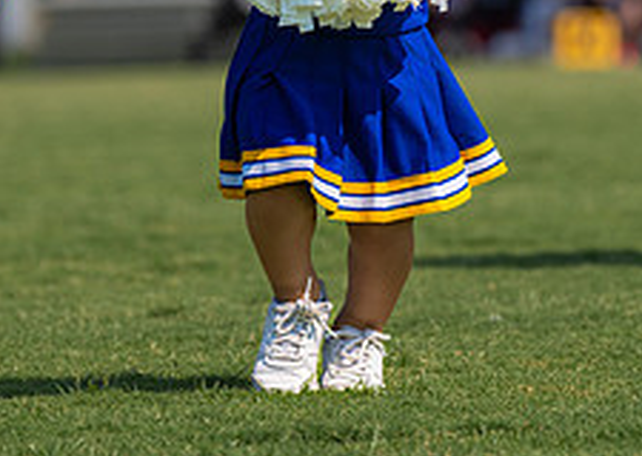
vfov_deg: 3.9
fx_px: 6682
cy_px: -174
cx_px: 347
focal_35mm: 367
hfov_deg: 5.5
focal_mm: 115
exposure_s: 1/2500
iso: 100
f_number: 2.8
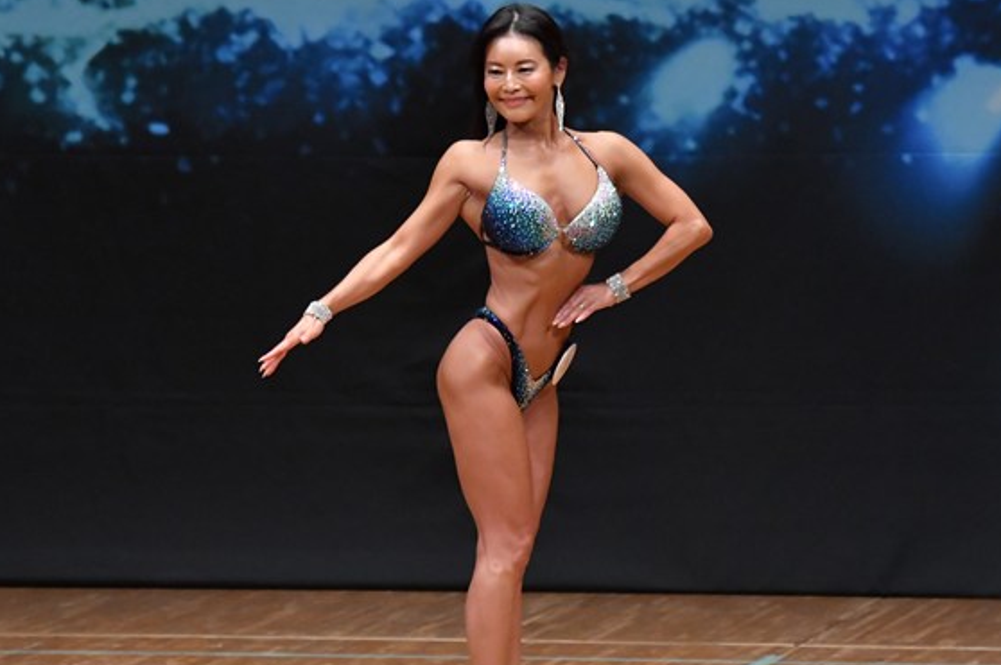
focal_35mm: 396
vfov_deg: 3.5
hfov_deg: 5.2
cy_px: 393
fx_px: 11001
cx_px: 489
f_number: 5.6
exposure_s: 1/400
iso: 5000
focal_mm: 190
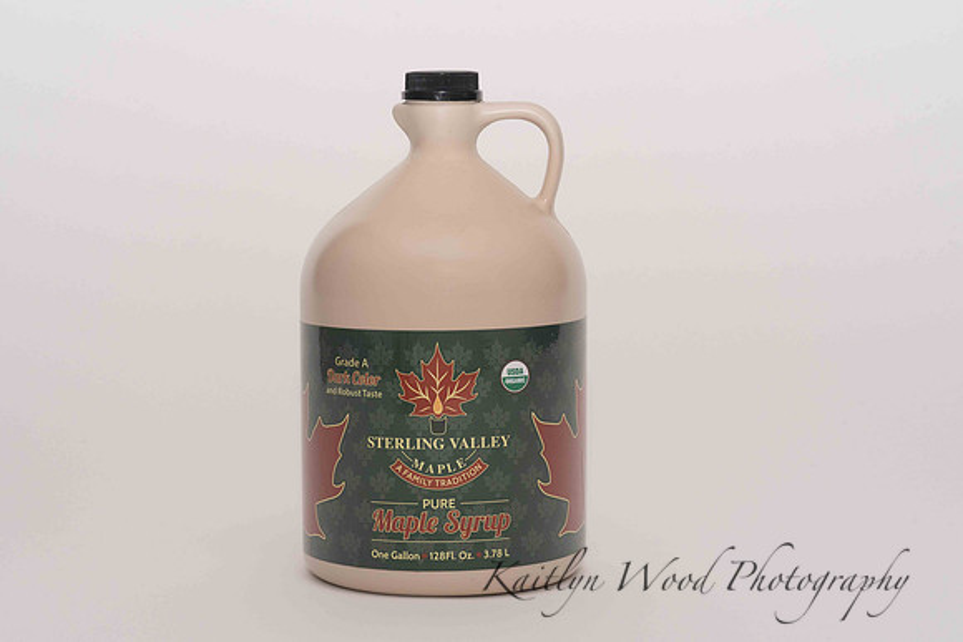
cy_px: 321
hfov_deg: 23.8
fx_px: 2282
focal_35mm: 85
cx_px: 482
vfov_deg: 16.0
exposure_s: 1/100
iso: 400
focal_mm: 85
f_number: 13
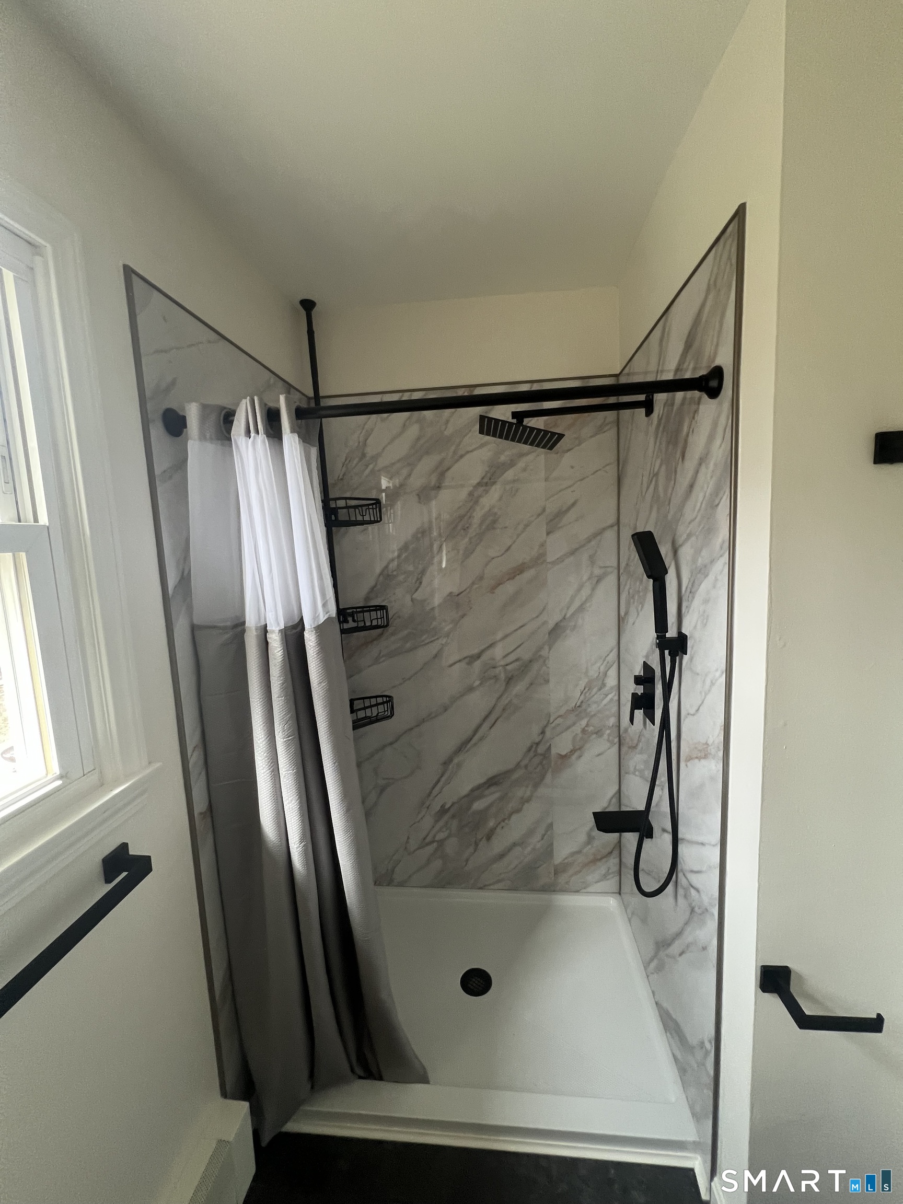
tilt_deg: -7.2
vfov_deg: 106.2
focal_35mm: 13
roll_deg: +1.5
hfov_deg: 89.9
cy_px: 602
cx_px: 452
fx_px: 452
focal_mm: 1.57
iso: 250
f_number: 1.8
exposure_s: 1/74
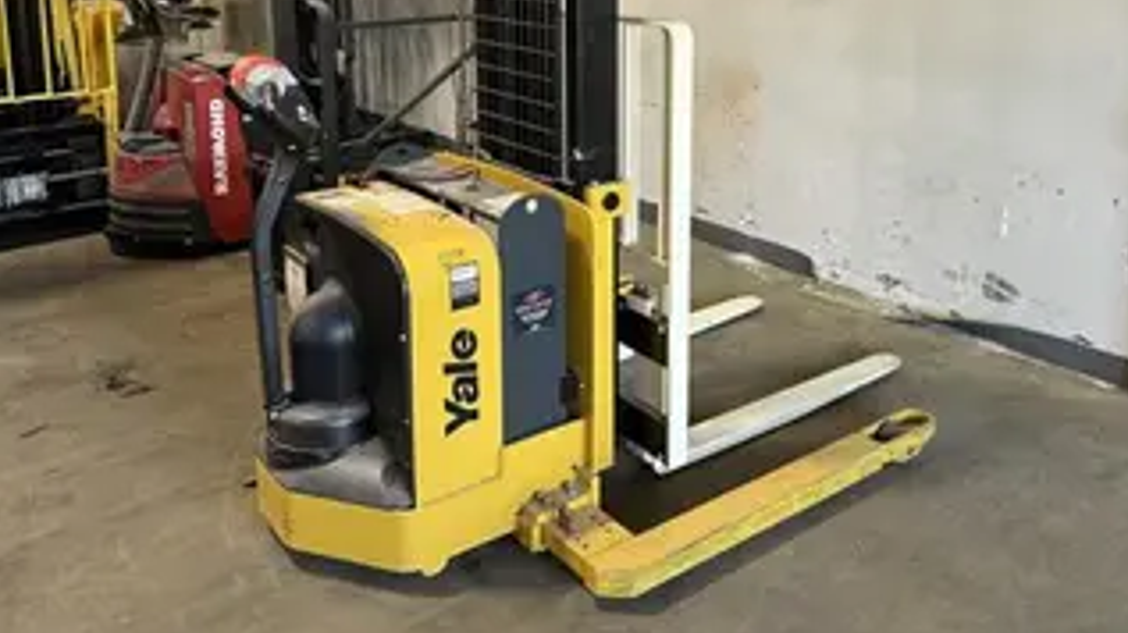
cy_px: 121
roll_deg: +0.1
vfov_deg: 34.4
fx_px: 987
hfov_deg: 59.4
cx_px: 608
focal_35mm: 33
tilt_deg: -10.5
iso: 250
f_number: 1.78
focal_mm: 6.86
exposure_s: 1/86
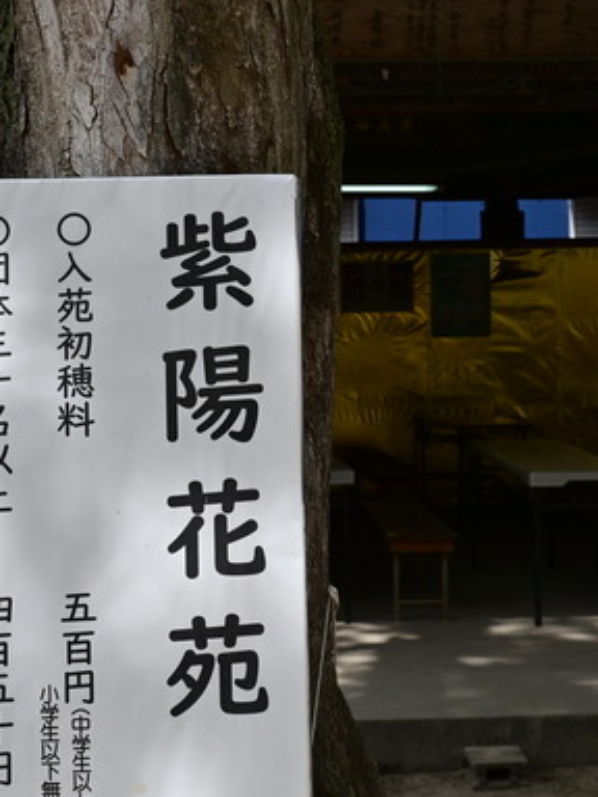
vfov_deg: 25.0
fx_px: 1797
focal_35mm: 78
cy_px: 383
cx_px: 135
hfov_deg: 18.7
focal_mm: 40
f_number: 7.1
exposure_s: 1/2000
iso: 250
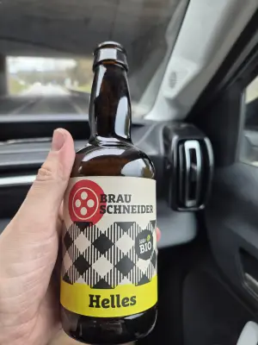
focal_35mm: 23
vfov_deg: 73.9
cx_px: 129
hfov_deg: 58.9
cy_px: 172
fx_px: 229
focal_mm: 5.4
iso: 125
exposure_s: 1/180
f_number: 1.8
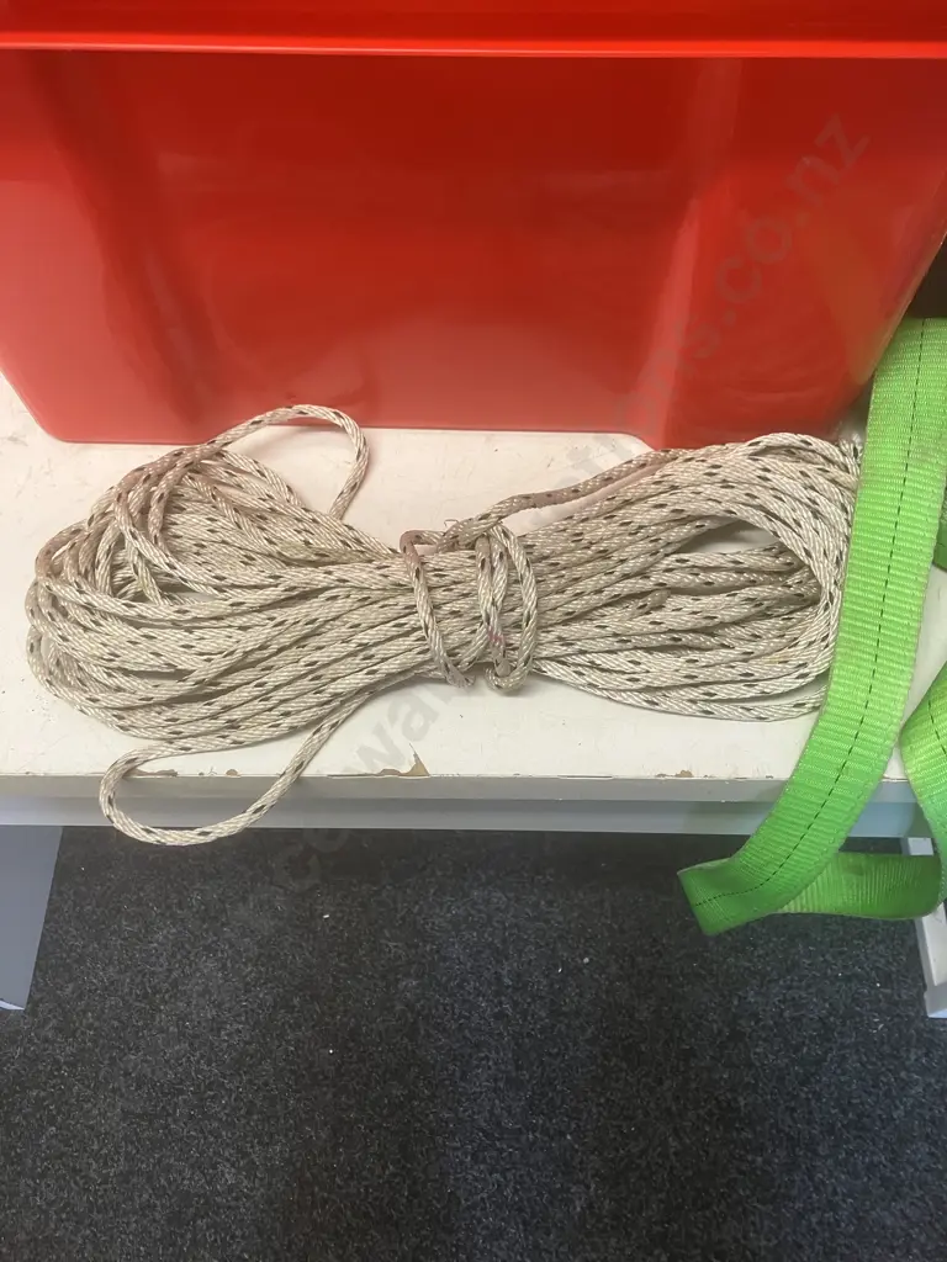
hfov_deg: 49.7
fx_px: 1021
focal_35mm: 28
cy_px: 631
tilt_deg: -59.7
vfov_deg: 63.4
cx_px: 474
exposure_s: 1/50
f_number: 1.8
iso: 100
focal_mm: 3.99
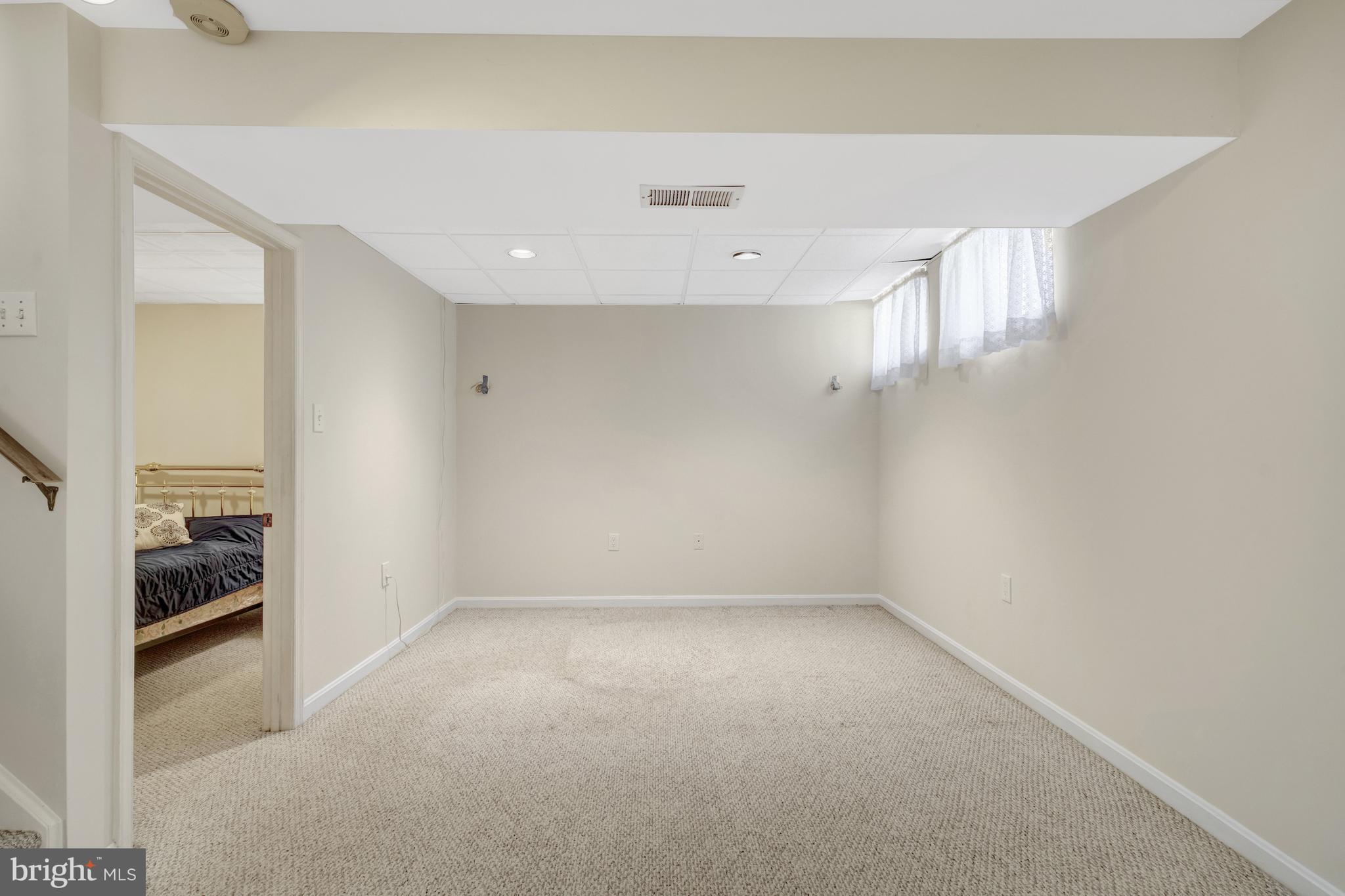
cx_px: 672
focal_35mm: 16
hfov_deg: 96.7
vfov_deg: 73.7
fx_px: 598
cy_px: 448
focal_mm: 16
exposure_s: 1/30
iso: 1250
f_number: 8
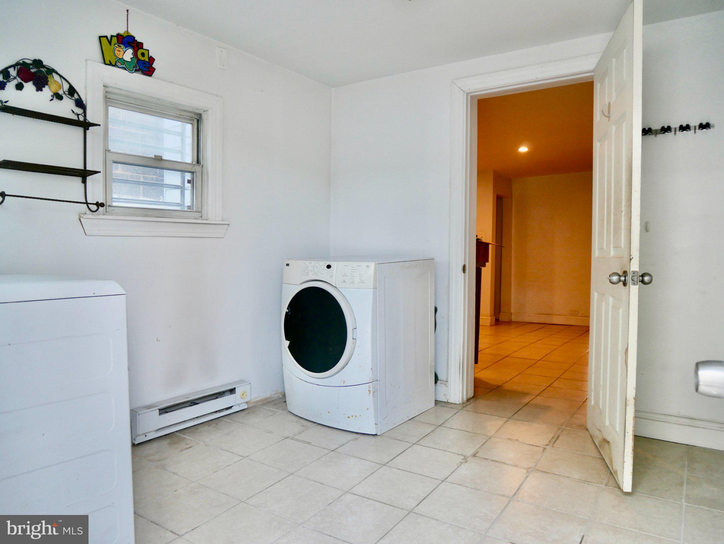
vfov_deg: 56.9
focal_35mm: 24
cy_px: 272
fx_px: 502
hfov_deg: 71.6
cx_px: 362
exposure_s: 1/60
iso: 250
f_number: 3.5
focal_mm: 12
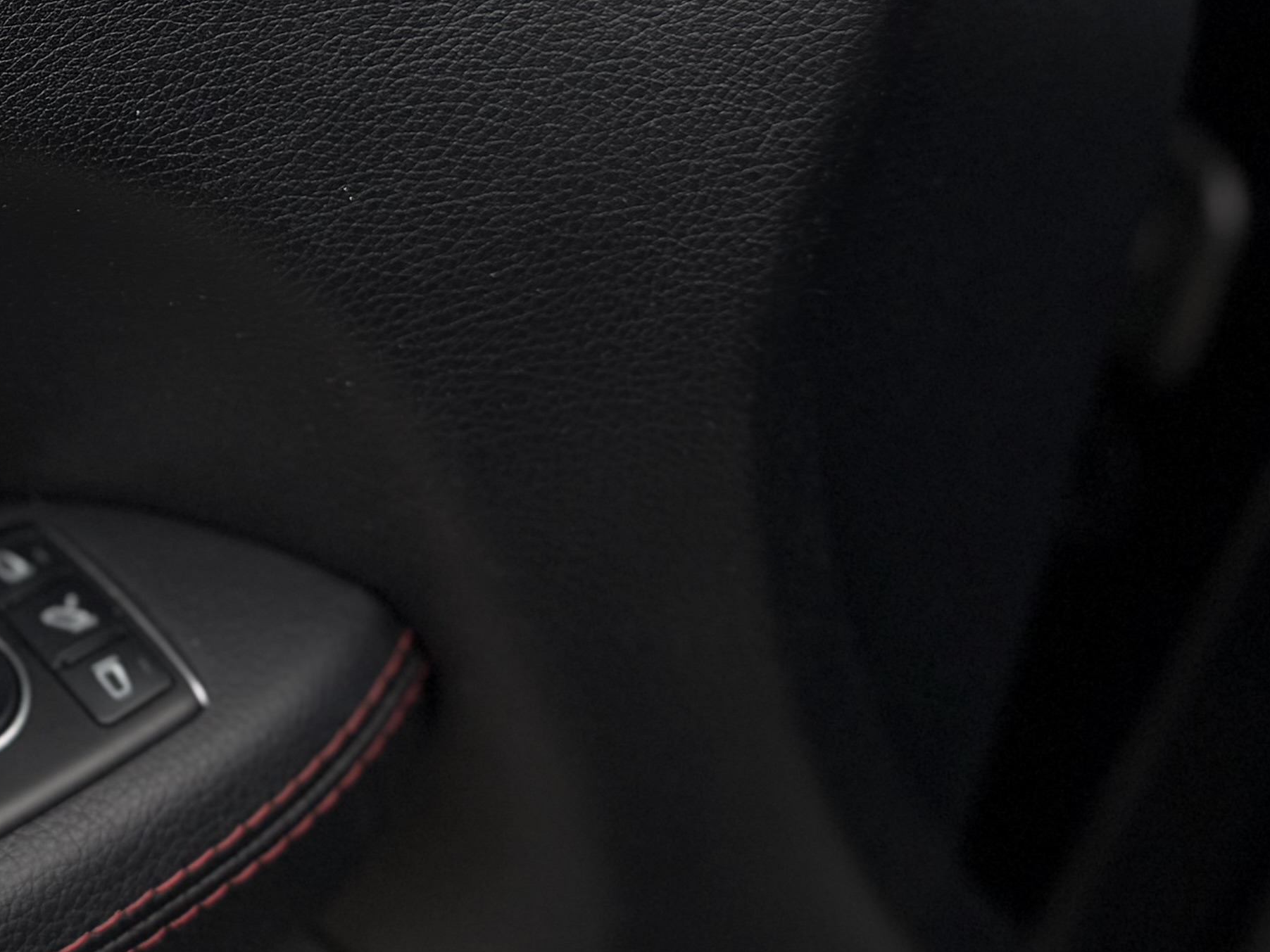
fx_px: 2788
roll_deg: -2.2
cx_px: -410
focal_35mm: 76
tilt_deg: -29.7
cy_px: 52
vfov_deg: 19.0
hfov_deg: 22.7
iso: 100
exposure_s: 1/1211
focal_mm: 6.76
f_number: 1.78
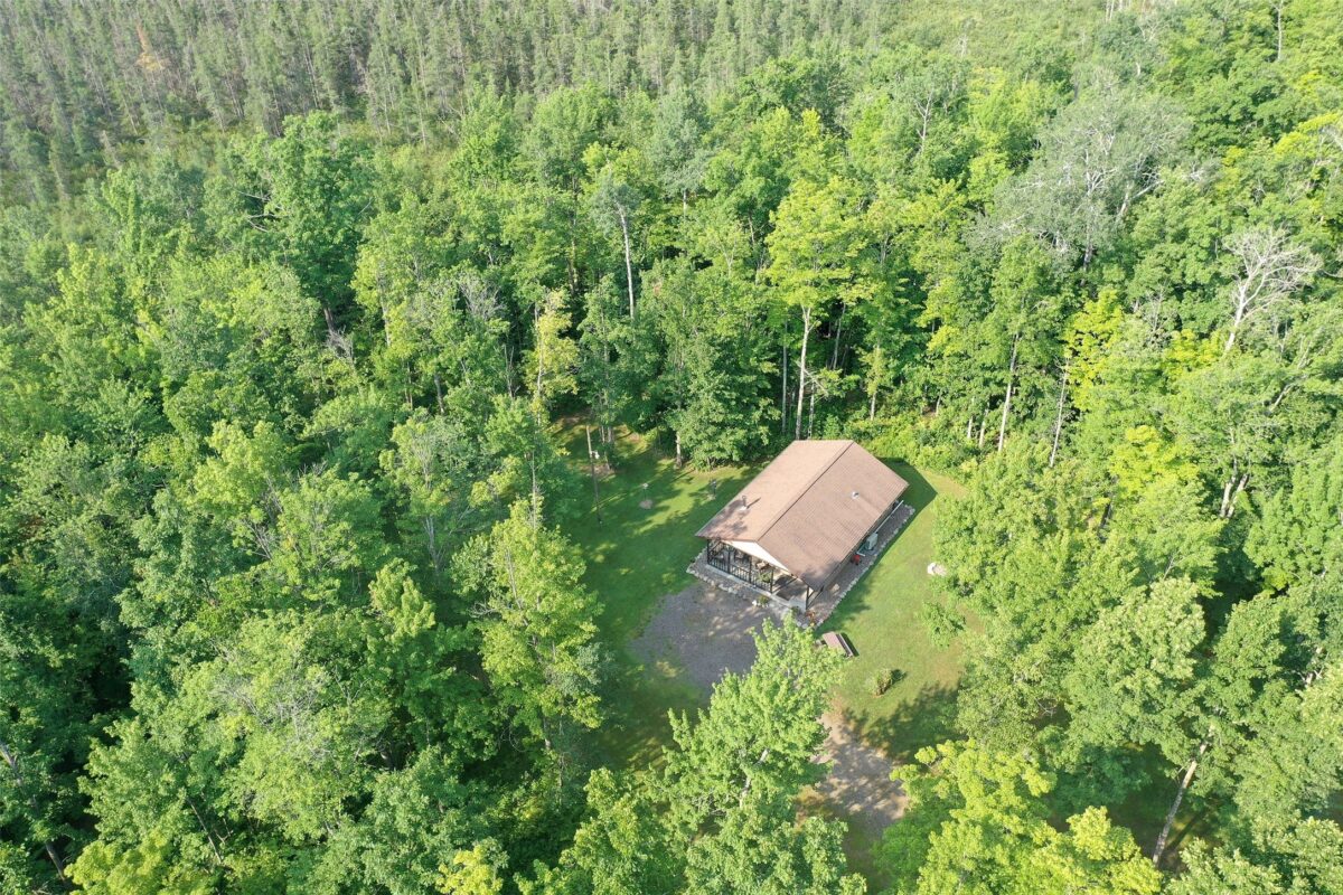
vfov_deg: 46.4
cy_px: 448
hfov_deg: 65.5
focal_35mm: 28
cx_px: 672
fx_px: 1044
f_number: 4.5
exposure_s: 1/160
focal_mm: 10.26
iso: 100
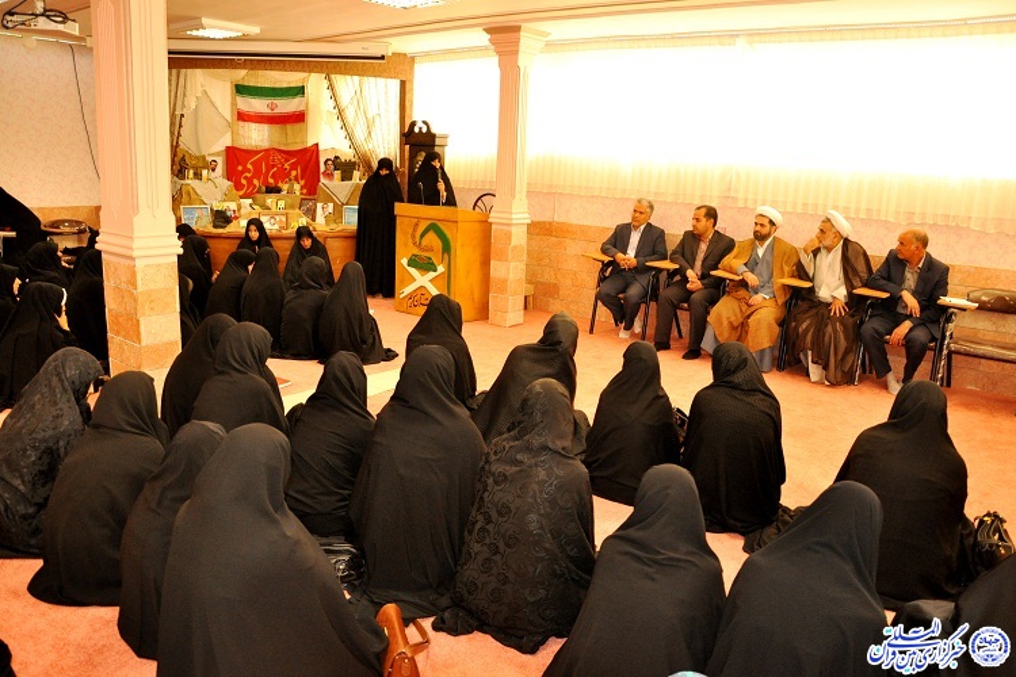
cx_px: 508
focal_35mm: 27
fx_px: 762
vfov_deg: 47.9
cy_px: 338
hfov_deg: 67.4
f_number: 3.5
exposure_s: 1/80
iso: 800
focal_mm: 18
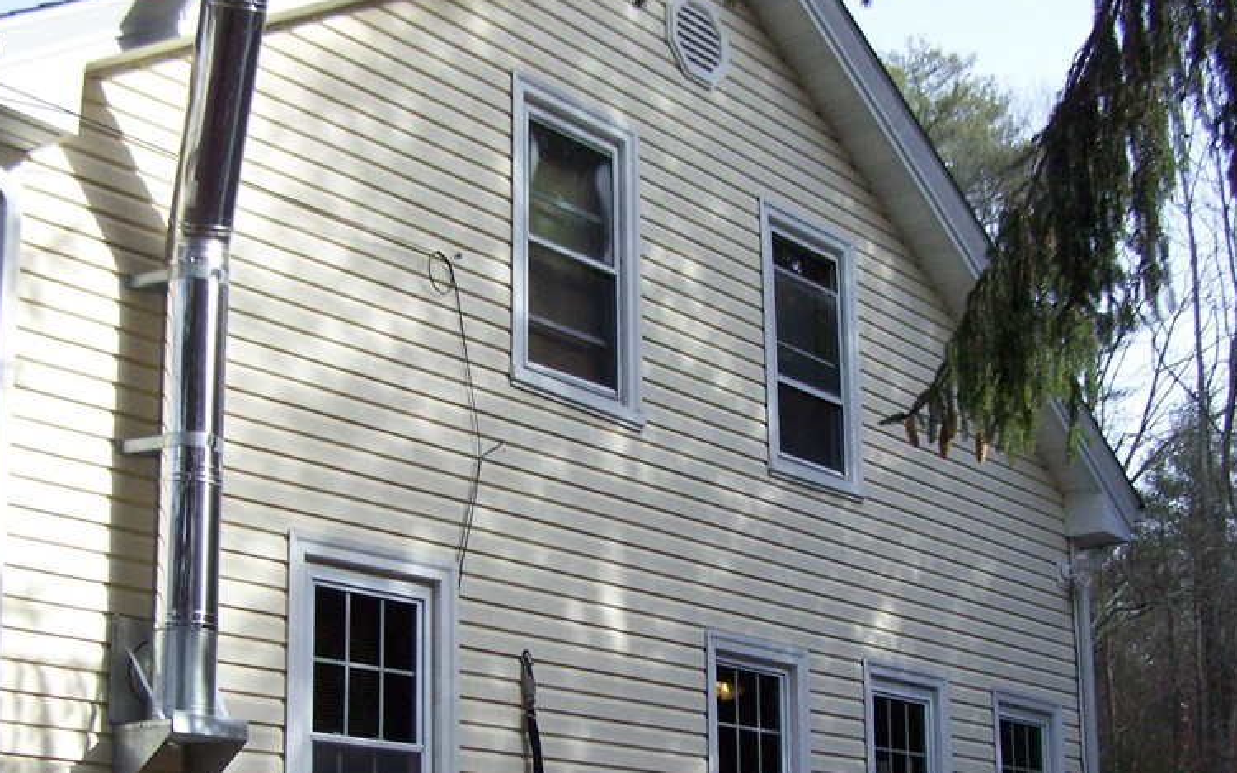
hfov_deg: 36.9
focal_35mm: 55
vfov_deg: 23.3
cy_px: 587
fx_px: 1854
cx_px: 587
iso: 160
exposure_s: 1/1000
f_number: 2.8
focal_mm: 6.3
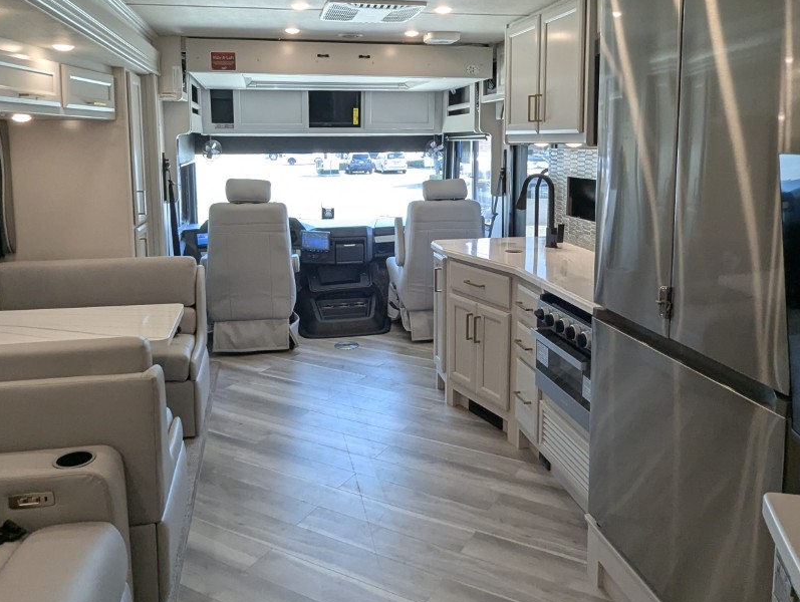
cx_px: 392
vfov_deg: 49.3
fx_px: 648
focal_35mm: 28
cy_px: 219
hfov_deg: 63.4
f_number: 2.2
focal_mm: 2.35
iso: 176
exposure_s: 1/215
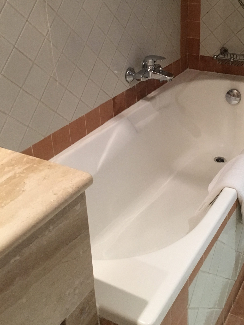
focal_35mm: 44
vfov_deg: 42.4
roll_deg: +0.5
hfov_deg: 32.5
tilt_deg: -24.6
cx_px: 169
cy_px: 111
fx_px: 413
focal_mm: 4.15
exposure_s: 1/25
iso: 200
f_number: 2.2
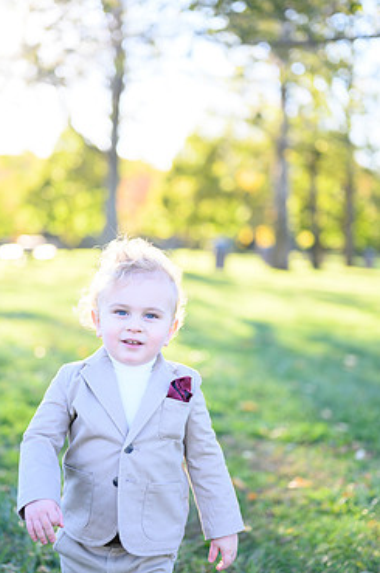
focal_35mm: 61
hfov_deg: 22.2
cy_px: 312
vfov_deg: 32.9
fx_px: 968
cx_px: 150
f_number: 2
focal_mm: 50
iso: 320
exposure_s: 1/800
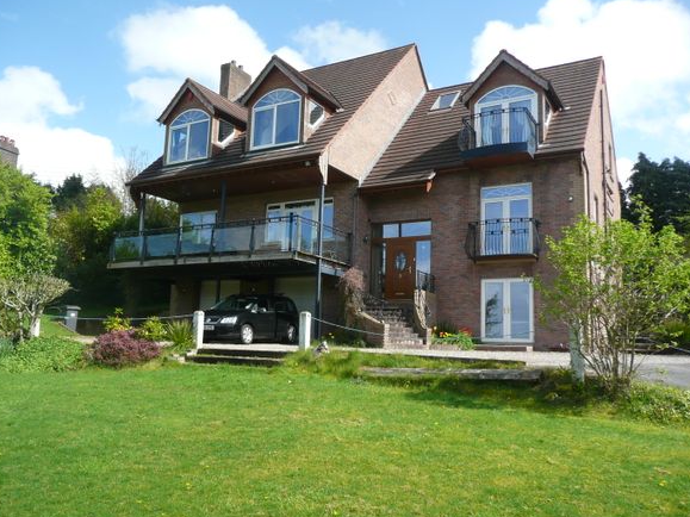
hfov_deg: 61.7
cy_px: 257
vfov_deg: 48.2
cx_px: 340
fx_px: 578
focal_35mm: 29
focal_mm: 4.6
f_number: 3.3
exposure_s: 1/500
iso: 100
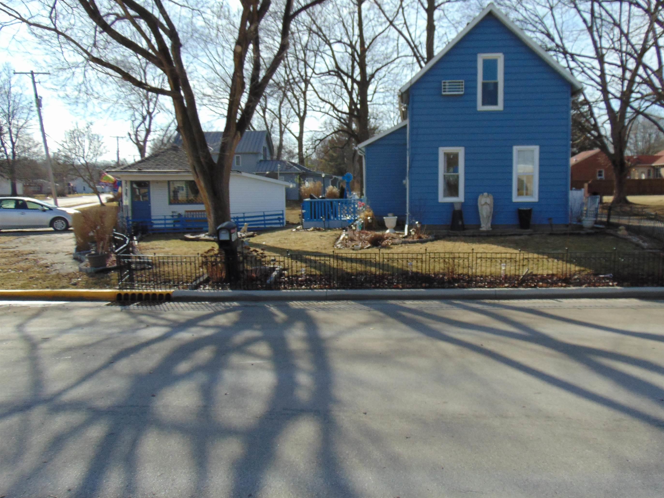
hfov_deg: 63.2
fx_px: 537
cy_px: 230
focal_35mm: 28
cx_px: 372
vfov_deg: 49.7
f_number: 3
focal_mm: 4.5
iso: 80
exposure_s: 1/1000
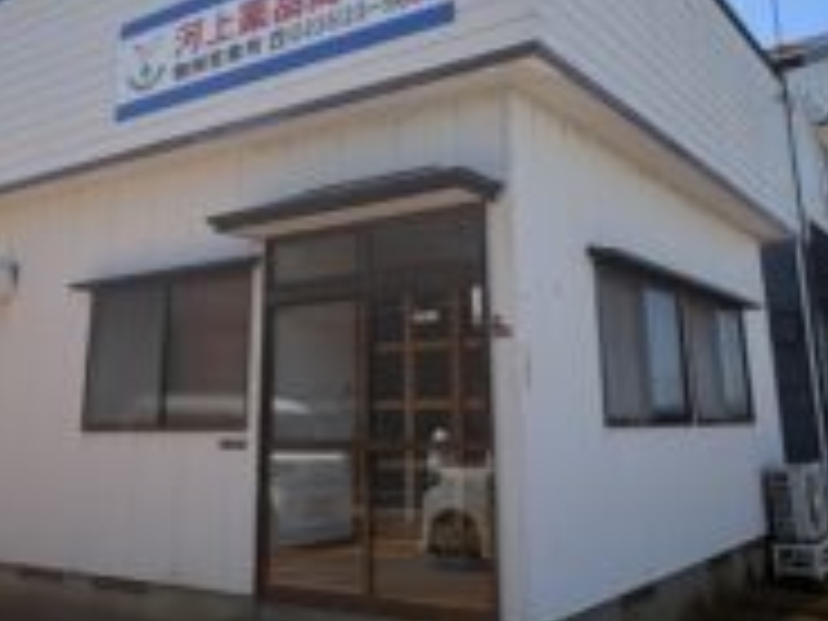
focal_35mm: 38
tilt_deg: +14.7
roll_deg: +0.8
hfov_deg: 49.0
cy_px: 178
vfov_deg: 37.1
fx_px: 909
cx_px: 396
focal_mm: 2.22
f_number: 2.2
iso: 50
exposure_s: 1/1506
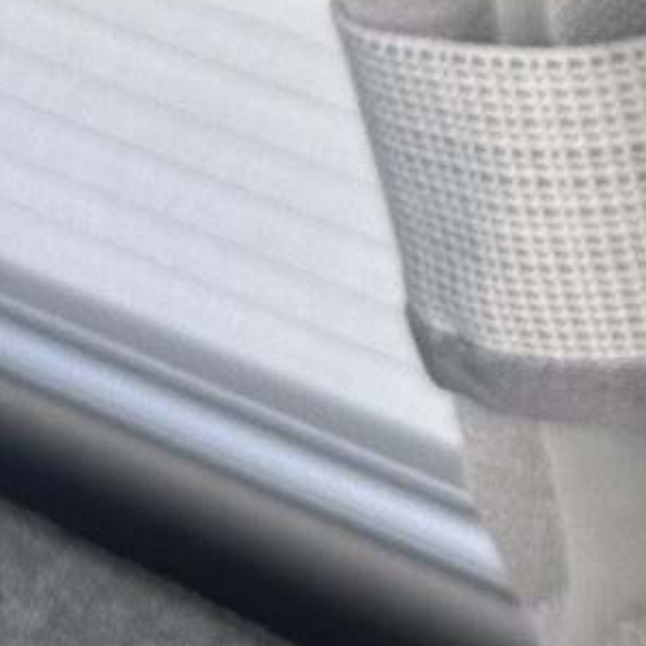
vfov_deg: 10.5
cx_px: 1856
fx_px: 3061
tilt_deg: -22.0
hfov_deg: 9.7
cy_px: -851
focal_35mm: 145
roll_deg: -1.3
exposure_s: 1/153
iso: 64
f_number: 1.78
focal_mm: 6.86
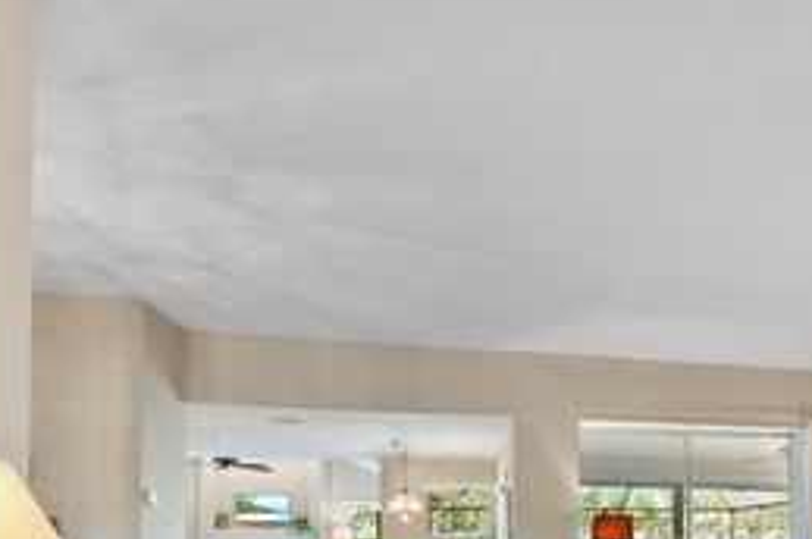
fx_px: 653
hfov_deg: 59.2
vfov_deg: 41.0
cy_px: 495
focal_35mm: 29
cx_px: 640
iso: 200
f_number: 8
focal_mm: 10
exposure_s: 1.3
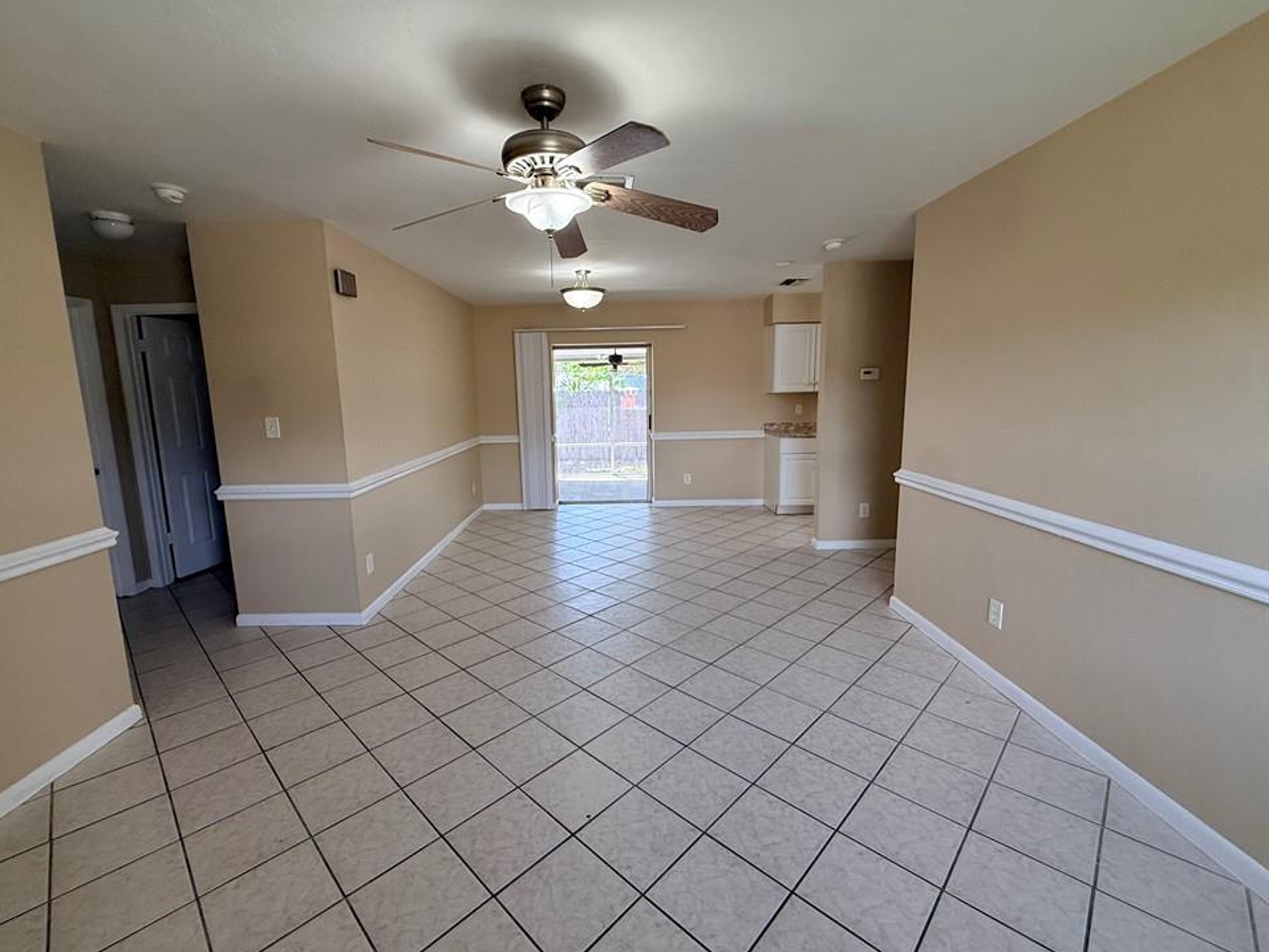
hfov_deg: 98.1
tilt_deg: -8.0
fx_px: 550
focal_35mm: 15
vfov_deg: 81.7
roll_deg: +0.7
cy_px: 471
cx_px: 609
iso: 160
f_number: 2.2
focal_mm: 2.22
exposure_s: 1/120
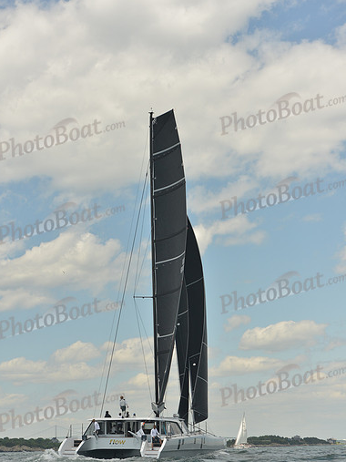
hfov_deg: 19.1
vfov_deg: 25.3
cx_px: 173
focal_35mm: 77
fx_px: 1027
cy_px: 256
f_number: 5.6
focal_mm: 70
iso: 400
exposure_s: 1/800
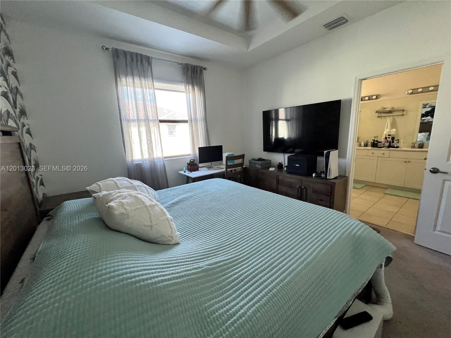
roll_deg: +2.5
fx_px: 169
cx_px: 226
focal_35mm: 13
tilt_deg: -9.9
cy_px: 169
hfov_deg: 106.2
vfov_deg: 89.9
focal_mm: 1.57
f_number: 1.8
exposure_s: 1/60
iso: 320
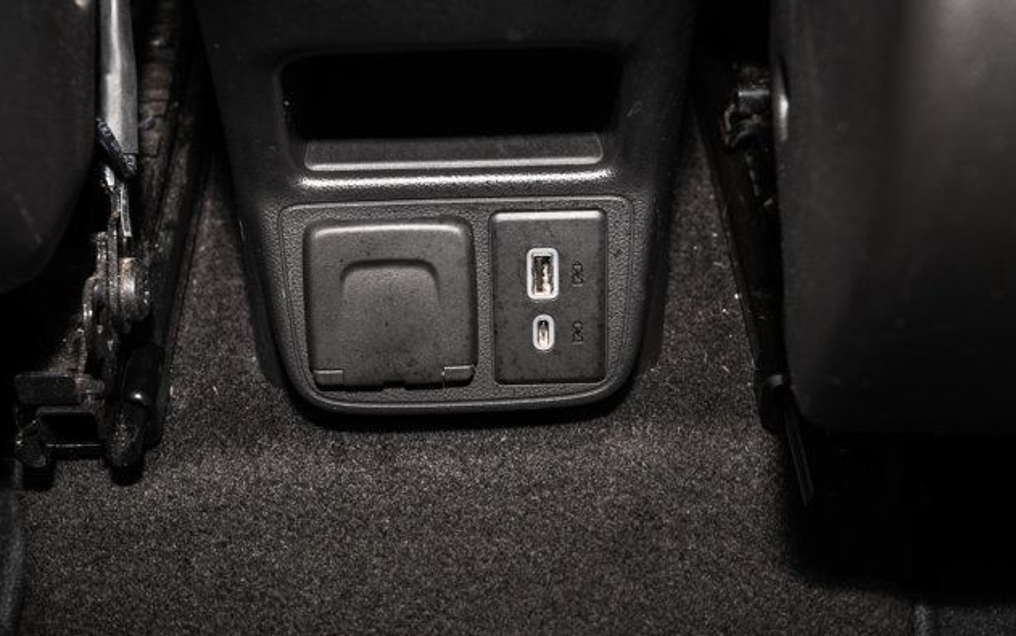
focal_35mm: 62
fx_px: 1718
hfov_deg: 33.0
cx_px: 506
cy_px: 305
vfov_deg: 21.0
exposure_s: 1/200
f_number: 9
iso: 640
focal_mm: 60
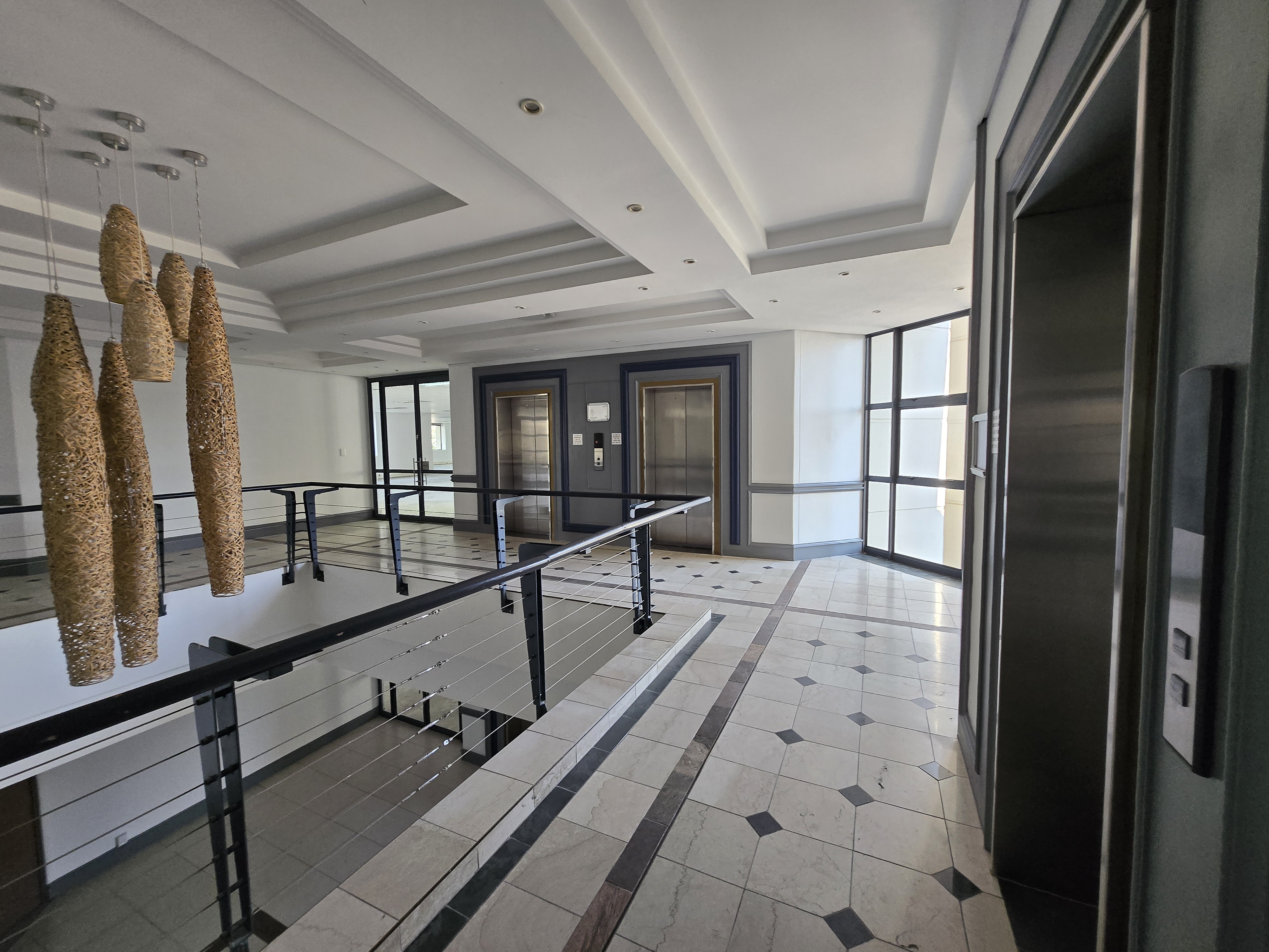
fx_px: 477
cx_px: 634
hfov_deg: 106.2
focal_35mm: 13
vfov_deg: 89.9
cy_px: 476
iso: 64
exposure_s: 1/50
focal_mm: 1.7
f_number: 2.2
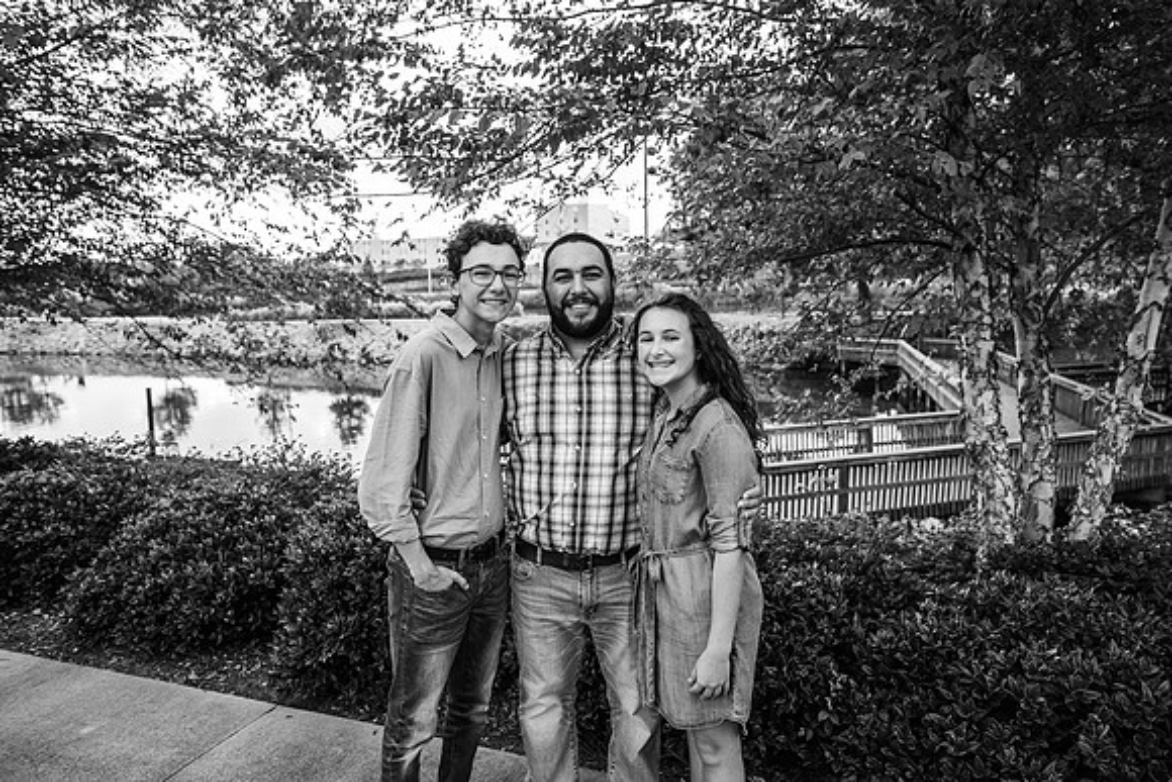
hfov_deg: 73.7
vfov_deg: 53.2
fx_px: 781
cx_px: 586
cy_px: 391
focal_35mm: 24
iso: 500
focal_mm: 24
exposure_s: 1/200
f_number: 3.2
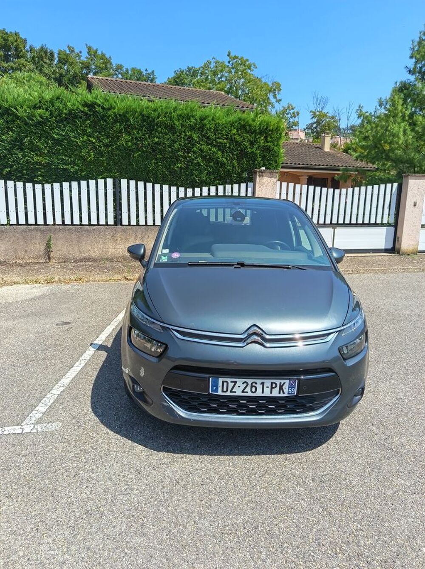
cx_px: 212
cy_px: 284
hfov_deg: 56.7
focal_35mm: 24
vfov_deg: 71.6
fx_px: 394
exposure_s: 1/600
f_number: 1.75
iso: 136
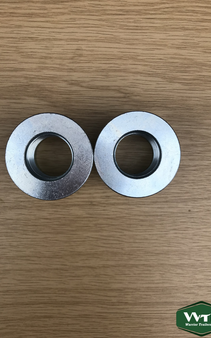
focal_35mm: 30
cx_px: 103
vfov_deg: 62.9
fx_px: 276
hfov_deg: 41.8
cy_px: 170
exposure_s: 1/748
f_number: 1.8
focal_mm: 3.99
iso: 20
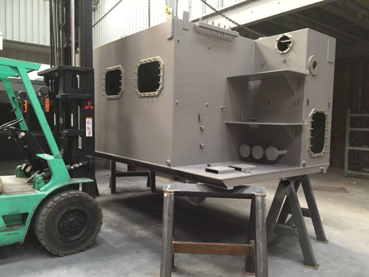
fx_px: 309
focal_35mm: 29
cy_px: 138
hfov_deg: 61.7
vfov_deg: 48.2
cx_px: 184
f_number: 2.2
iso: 160
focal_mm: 4.15
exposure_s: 1/30
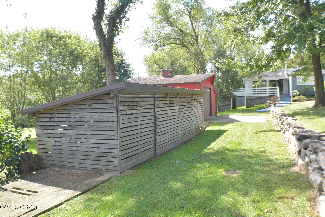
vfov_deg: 34.3
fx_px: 352
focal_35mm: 39
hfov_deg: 49.5
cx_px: 162
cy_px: 108
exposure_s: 1/40
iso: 320
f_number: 16
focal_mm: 26
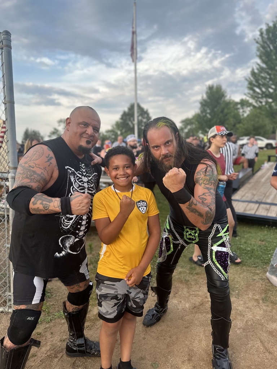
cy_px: 184
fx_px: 256
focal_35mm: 24
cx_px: 138
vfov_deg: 71.6
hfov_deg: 56.8
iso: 80
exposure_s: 1/597
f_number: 1.78
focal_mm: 6.86
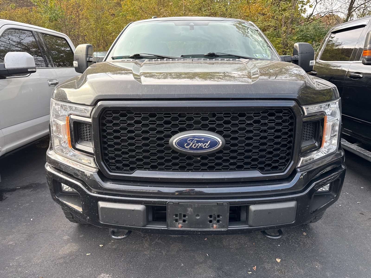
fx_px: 257
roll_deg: +1.5
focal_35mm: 24
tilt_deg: -14.7
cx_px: 186
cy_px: 139
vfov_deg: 56.8
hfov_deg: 71.6
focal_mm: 6.76
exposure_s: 1/765
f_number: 1.78
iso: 100
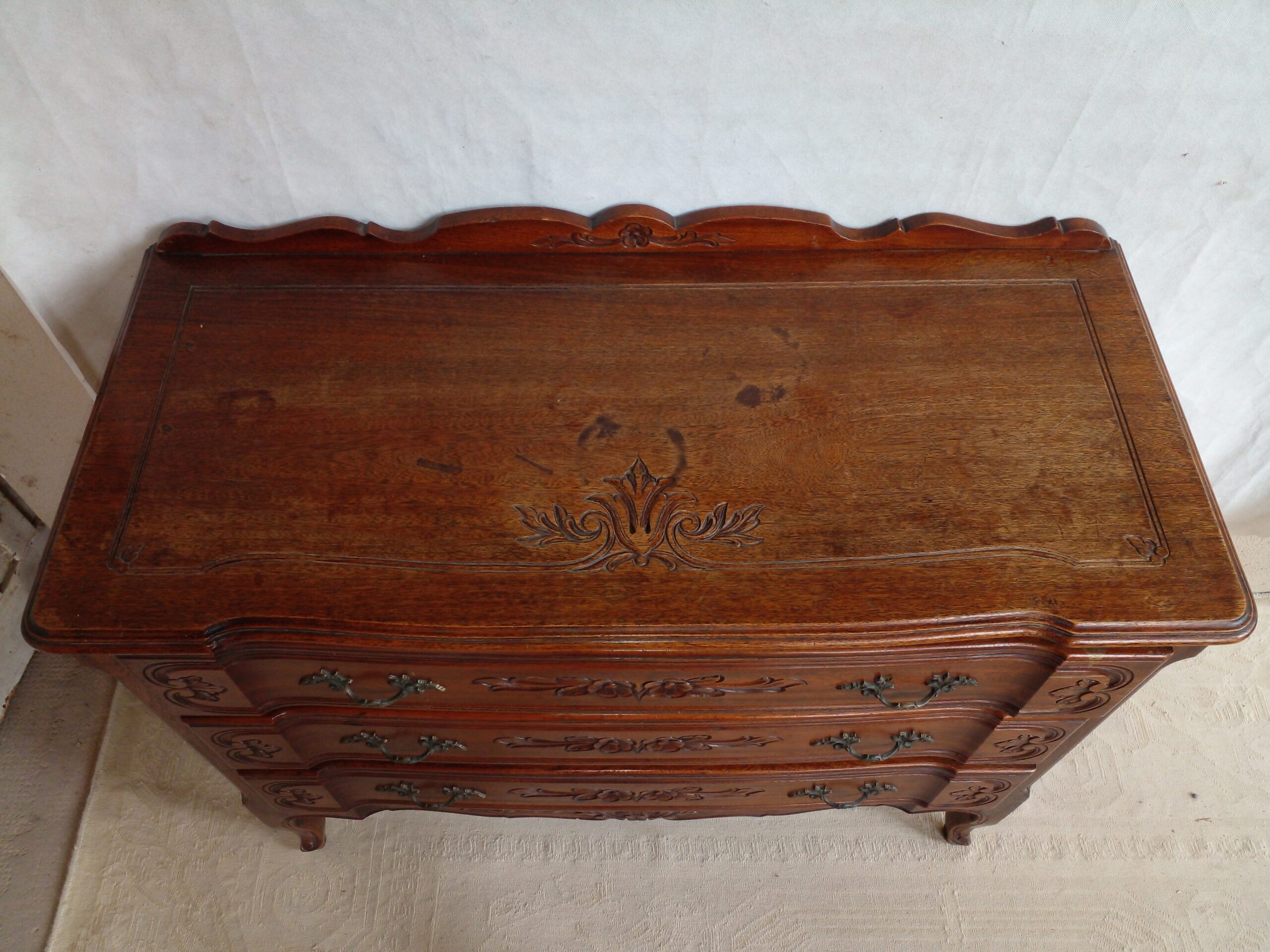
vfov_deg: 51.4
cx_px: 635
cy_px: 476
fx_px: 991
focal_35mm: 27
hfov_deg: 65.3
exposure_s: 1/50
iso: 80
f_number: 1.9
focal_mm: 3.6
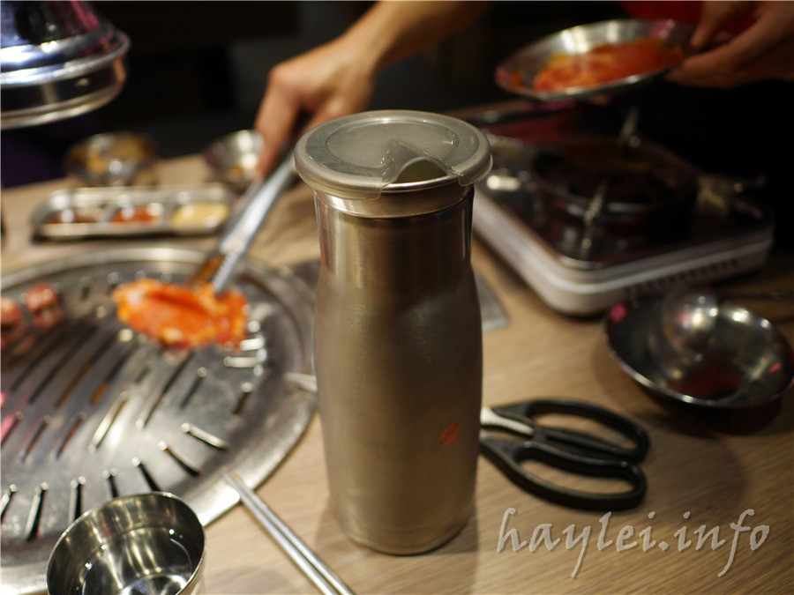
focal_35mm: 30
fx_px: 688
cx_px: 397
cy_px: 298
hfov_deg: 60.0
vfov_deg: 46.8
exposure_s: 1/80
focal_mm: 15
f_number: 1.8
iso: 200
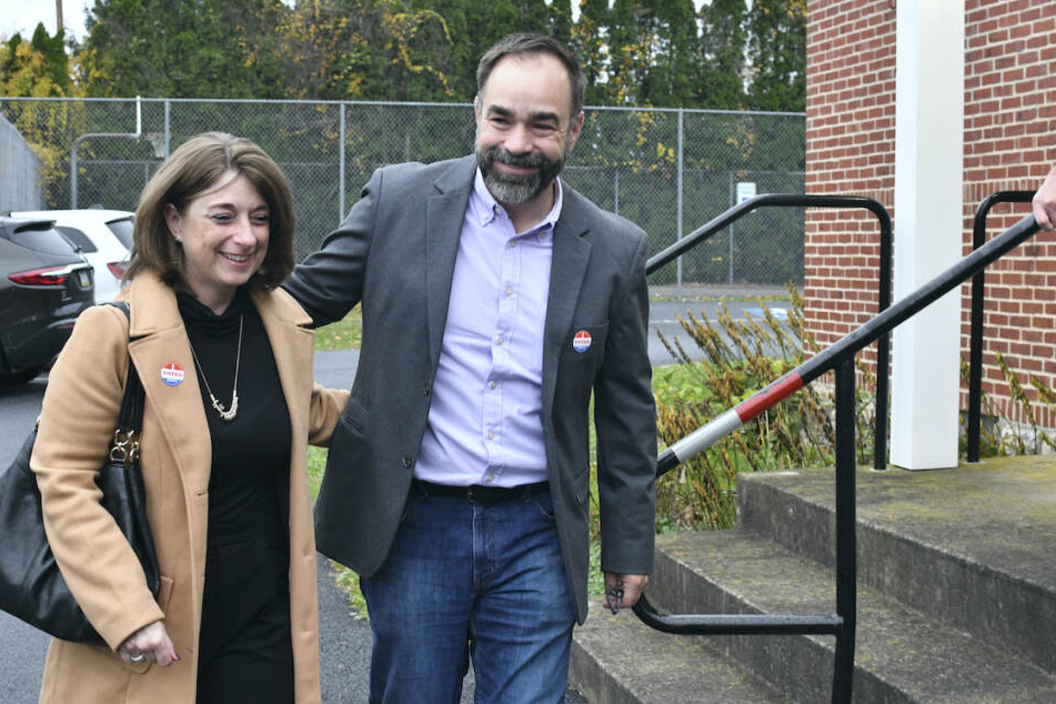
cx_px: 495
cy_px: 341
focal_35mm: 57
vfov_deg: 24.0
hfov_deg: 35.3
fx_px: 1658
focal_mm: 35
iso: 2000
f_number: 5.6
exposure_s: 1/200
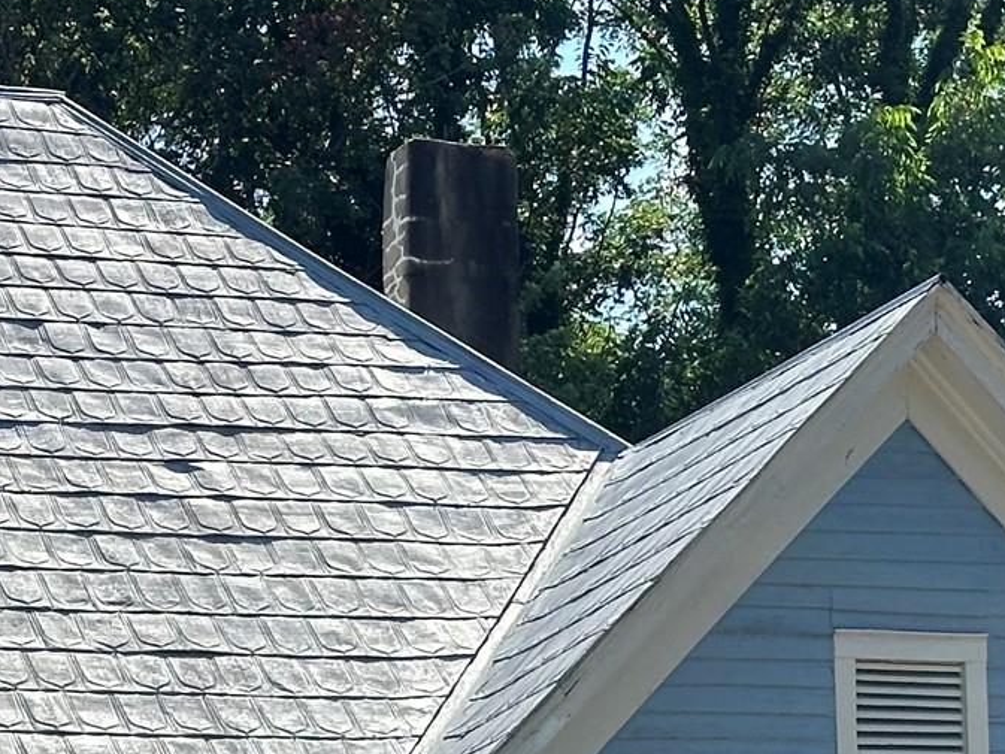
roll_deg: +1.5
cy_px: 1077
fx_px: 4240
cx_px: 105
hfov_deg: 13.4
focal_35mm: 146
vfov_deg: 9.9
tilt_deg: +3.4
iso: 64
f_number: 1.78
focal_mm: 6.86
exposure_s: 1/3058
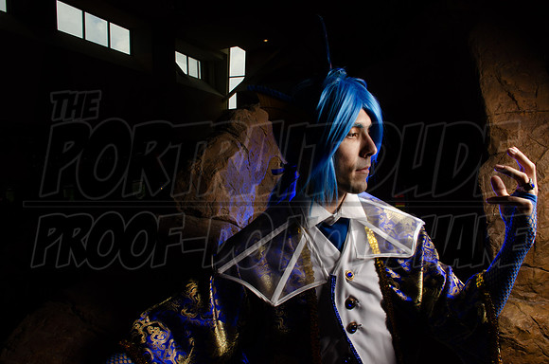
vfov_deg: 47.7
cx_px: 274
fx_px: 411
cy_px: 182
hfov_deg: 67.5
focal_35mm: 27
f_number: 22
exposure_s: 1/60
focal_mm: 18
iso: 200
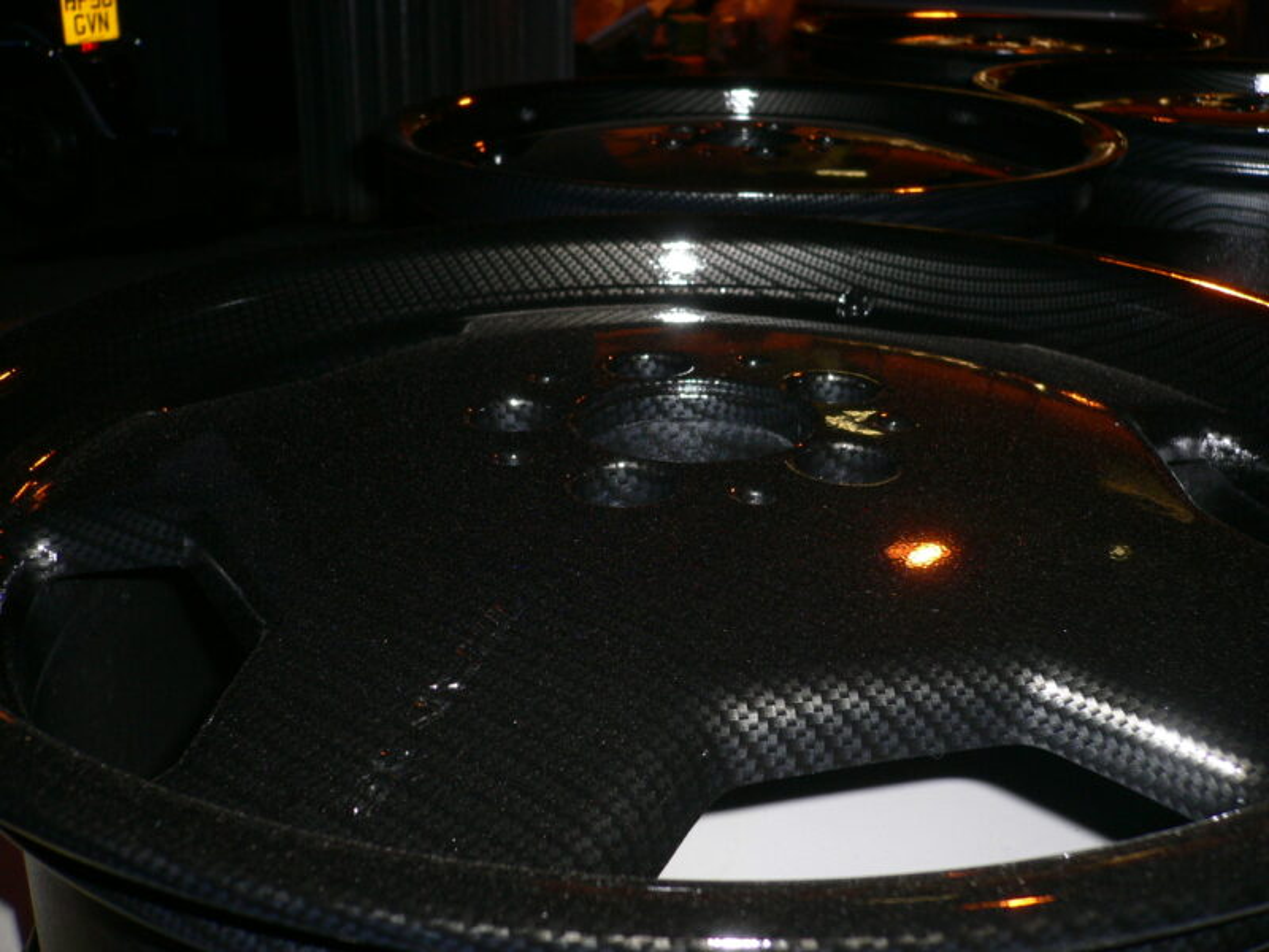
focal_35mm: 35
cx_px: 634
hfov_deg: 52.6
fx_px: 1283
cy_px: 476
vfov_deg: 40.7
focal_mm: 5.8
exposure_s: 1/60
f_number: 2.8
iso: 80
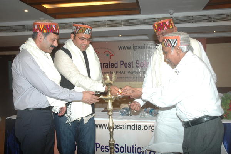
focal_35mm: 38
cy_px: 77
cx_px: 116
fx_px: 240
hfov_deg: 51.3
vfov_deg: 35.4
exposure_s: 1/60
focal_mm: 25
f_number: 4.5
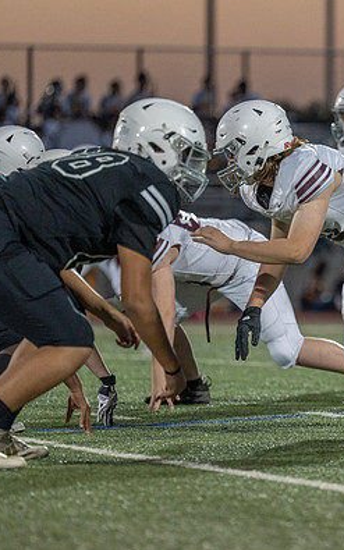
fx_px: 4633
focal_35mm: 309
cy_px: 270
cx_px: 385
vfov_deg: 6.8
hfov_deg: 4.2
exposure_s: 1/1000
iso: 1250
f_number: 2.8
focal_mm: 178
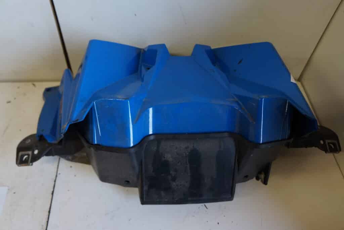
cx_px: 172
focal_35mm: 27
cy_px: 115
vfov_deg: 47.9
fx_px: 258
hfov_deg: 67.4
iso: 640
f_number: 4
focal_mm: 18
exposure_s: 1/60
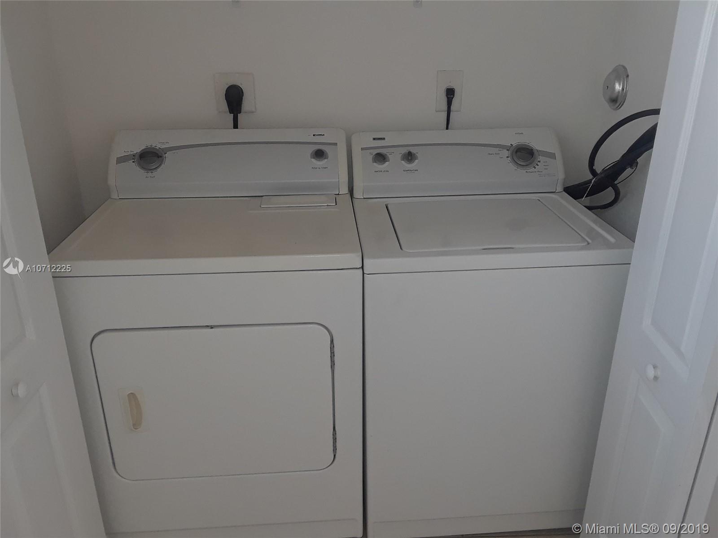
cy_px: 269
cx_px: 359
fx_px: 622
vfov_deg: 46.8
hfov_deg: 60.0
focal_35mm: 30
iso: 64
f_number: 1.9
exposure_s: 1/60
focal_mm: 2.47
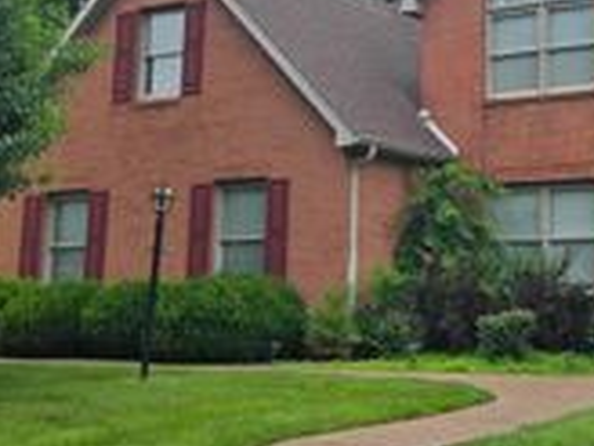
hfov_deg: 27.2
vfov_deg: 20.6
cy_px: 56
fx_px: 1201
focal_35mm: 70
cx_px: 482
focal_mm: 5.4
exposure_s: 1/2921
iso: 40
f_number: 1.8
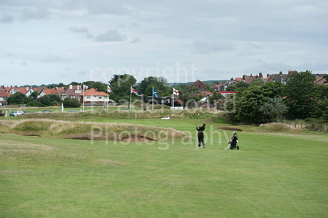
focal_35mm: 90
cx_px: 164
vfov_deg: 15.2
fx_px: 820
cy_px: 109
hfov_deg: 22.6
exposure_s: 1/1600
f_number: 5.6
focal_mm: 90
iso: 500
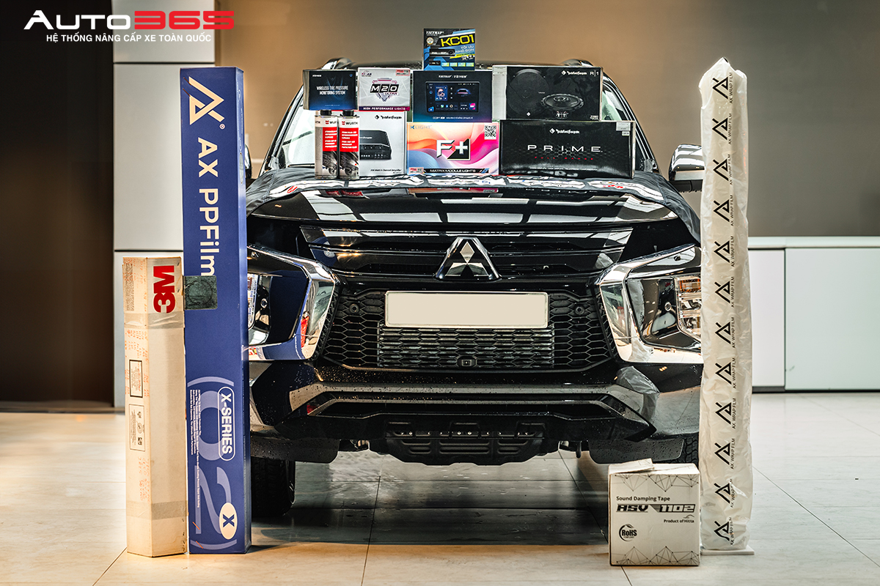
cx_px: 440
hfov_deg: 23.9
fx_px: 2078
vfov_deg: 16.1
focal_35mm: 85
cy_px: 293
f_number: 3.2
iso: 1250
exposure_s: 1/40
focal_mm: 85
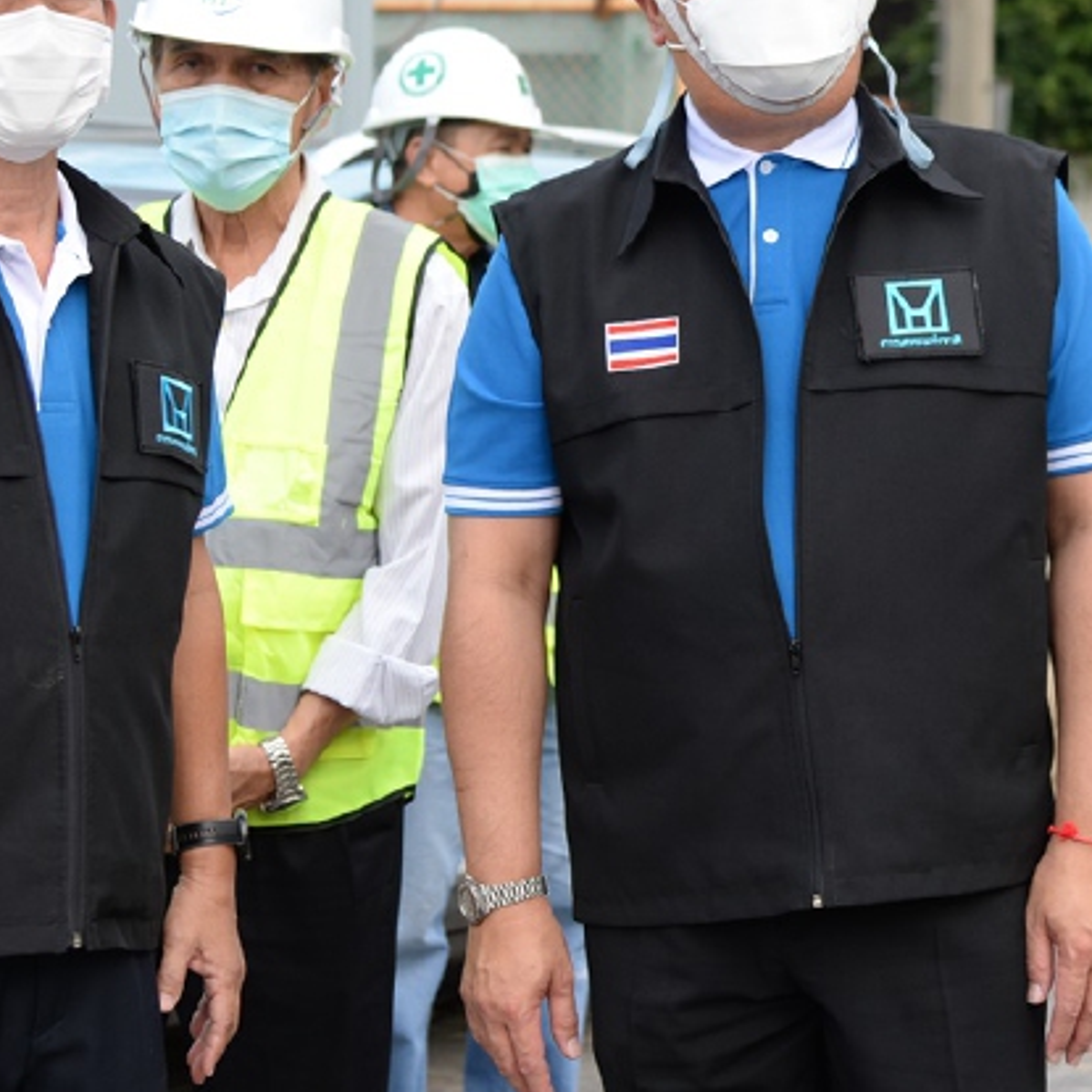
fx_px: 4390
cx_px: 684
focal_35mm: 123
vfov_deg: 14.2
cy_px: 364
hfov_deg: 14.2
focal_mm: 50
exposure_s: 1/500
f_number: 4
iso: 200
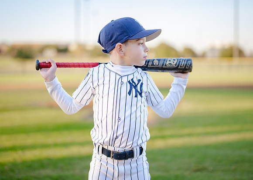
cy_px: 86
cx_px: 131
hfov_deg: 29.8
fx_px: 475
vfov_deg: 21.5
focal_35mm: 66
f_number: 1.2
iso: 250
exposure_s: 1/1600
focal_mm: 50
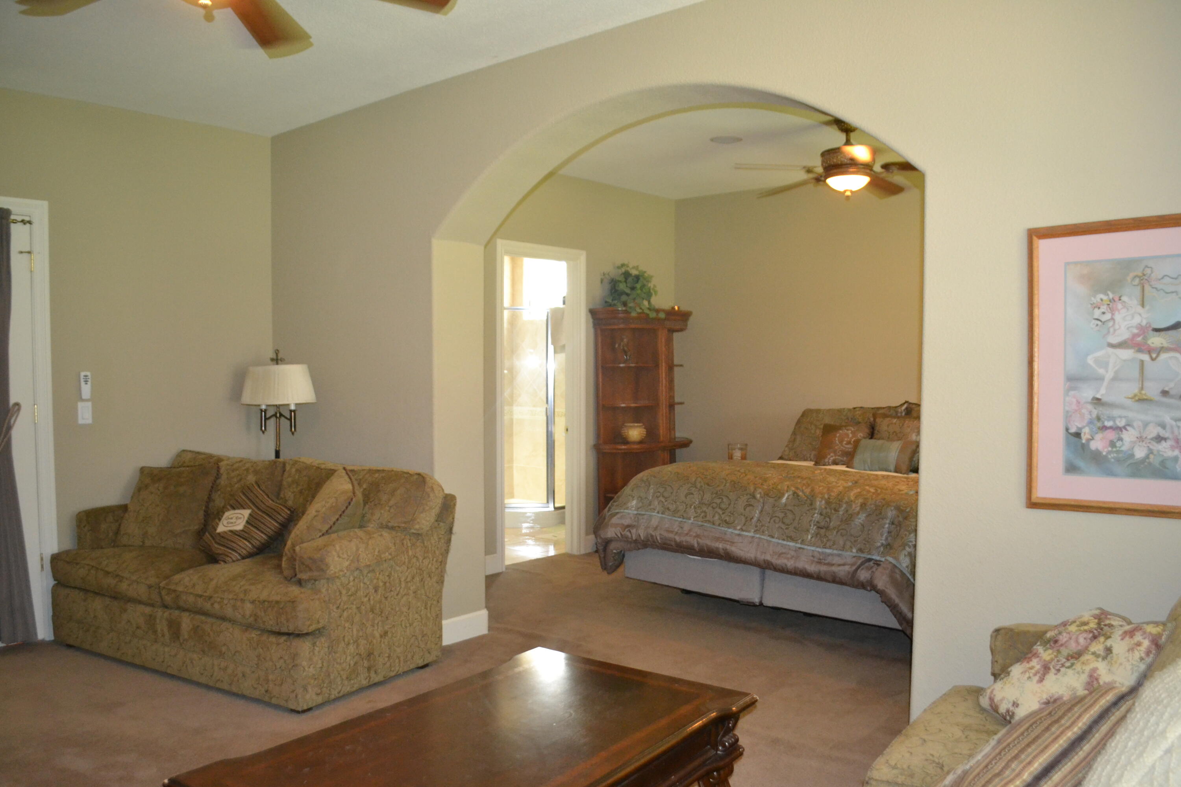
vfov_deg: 47.9
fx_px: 886
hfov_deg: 67.4
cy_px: 394
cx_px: 590
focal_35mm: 27
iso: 2200
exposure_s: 1/60
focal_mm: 18
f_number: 3.5
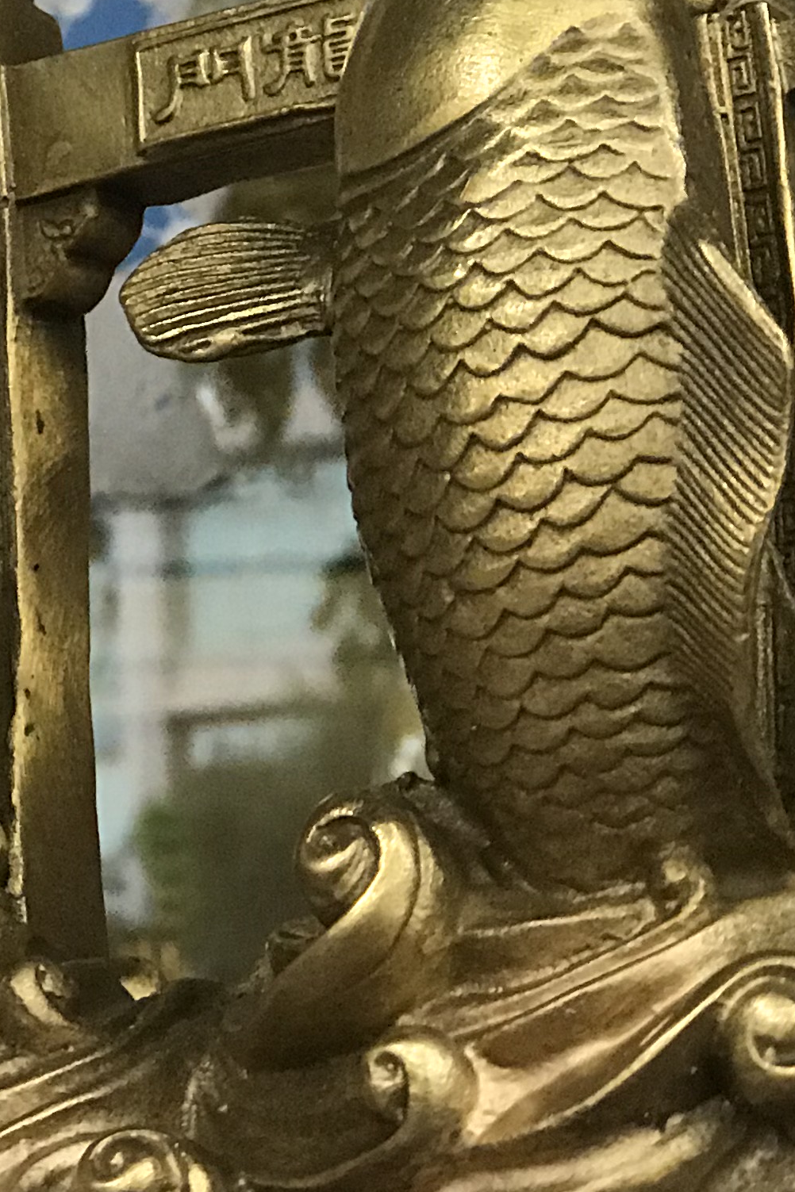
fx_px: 5266
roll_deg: +1.6
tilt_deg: +14.3
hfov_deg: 8.6
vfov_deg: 12.9
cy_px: 331
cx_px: 20
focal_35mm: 159
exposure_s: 1/50
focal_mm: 6.6
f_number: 2.8
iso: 200
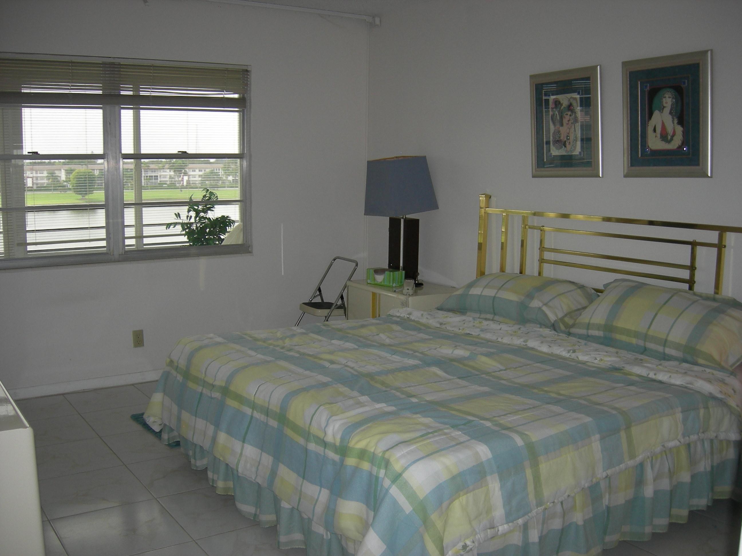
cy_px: 278
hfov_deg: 51.4
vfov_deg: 39.7
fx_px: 772
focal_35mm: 36
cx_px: 371
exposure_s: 1/60.1
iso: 64
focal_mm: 7.5
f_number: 2.7
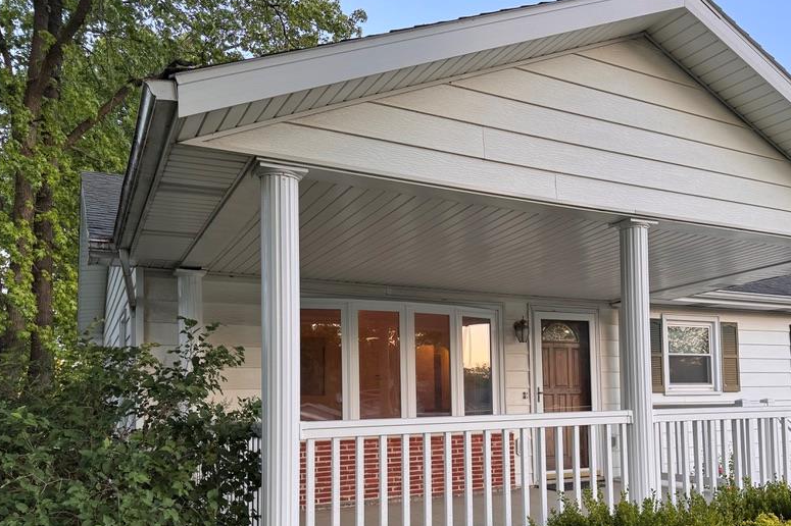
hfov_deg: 56.5
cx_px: 498
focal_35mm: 33
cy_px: 375
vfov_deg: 39.2
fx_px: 725
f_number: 1.78
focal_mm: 6.76
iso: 64
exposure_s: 1/121
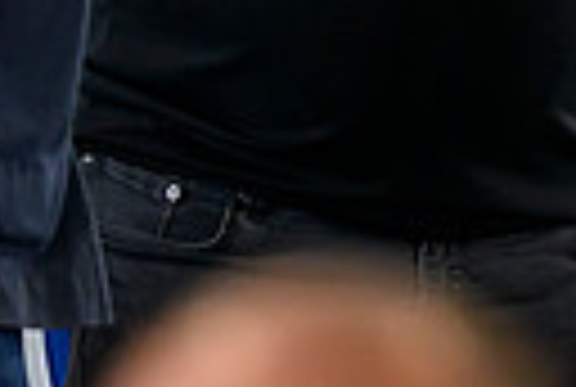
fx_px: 14385
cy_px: -678
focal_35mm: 897
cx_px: 1013
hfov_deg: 2.3
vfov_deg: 1.5
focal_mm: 160
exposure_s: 1/640
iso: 2500
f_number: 2.8
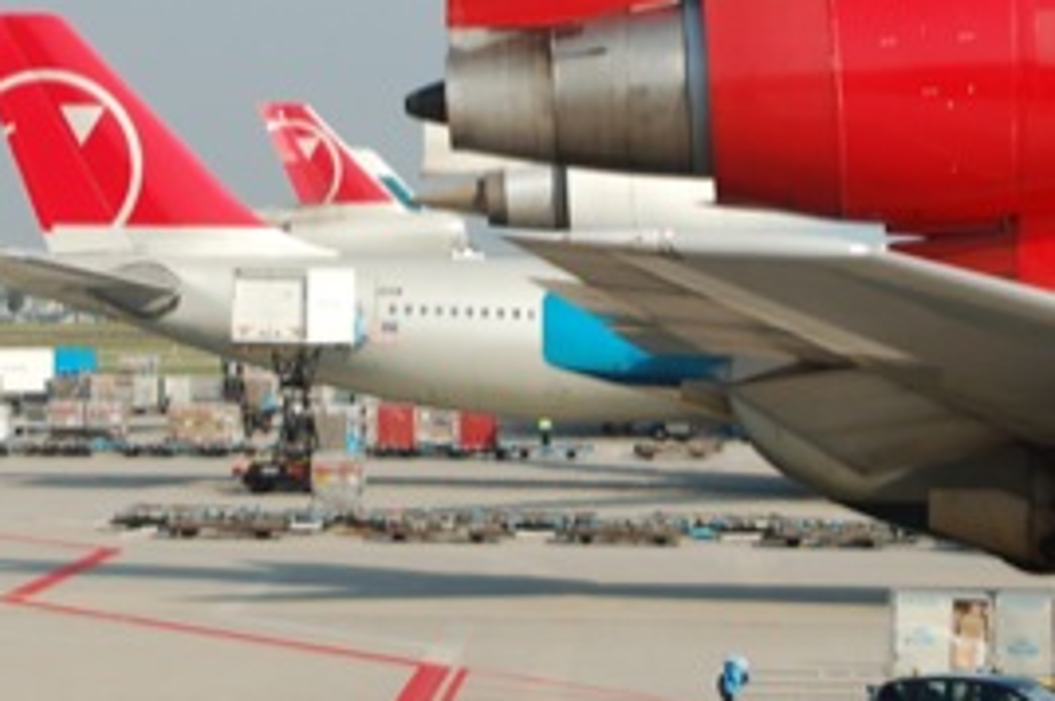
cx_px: 535
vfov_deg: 6.9
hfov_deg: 10.4
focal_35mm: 197
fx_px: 5772
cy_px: 2
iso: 200
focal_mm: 55
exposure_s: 1/250
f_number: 8
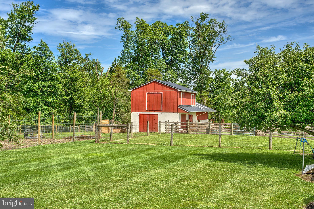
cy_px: 104
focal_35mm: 47
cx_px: 157
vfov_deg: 28.6
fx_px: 410
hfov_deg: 41.9
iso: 100
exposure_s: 1/400
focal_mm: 47
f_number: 6.3
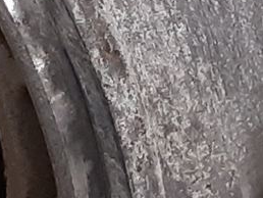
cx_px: 186
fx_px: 1567
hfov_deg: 9.6
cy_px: -47
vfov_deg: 7.2
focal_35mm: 206
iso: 125
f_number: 1.7
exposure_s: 1/50
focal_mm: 3.93
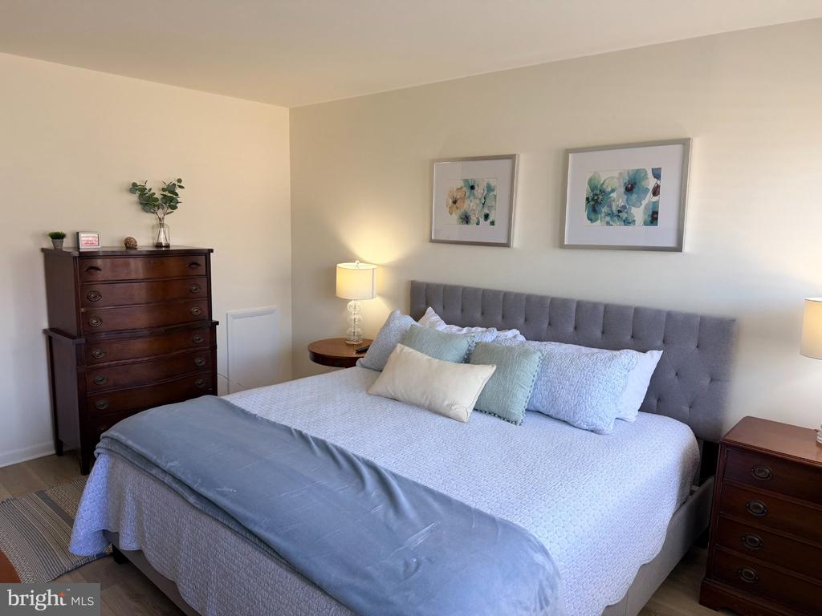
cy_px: 308
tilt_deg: -8.6
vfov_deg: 56.8
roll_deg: -1.2
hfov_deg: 71.6
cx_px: 411
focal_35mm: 24
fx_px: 570
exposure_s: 1/120
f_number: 1.78
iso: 64
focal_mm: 6.76
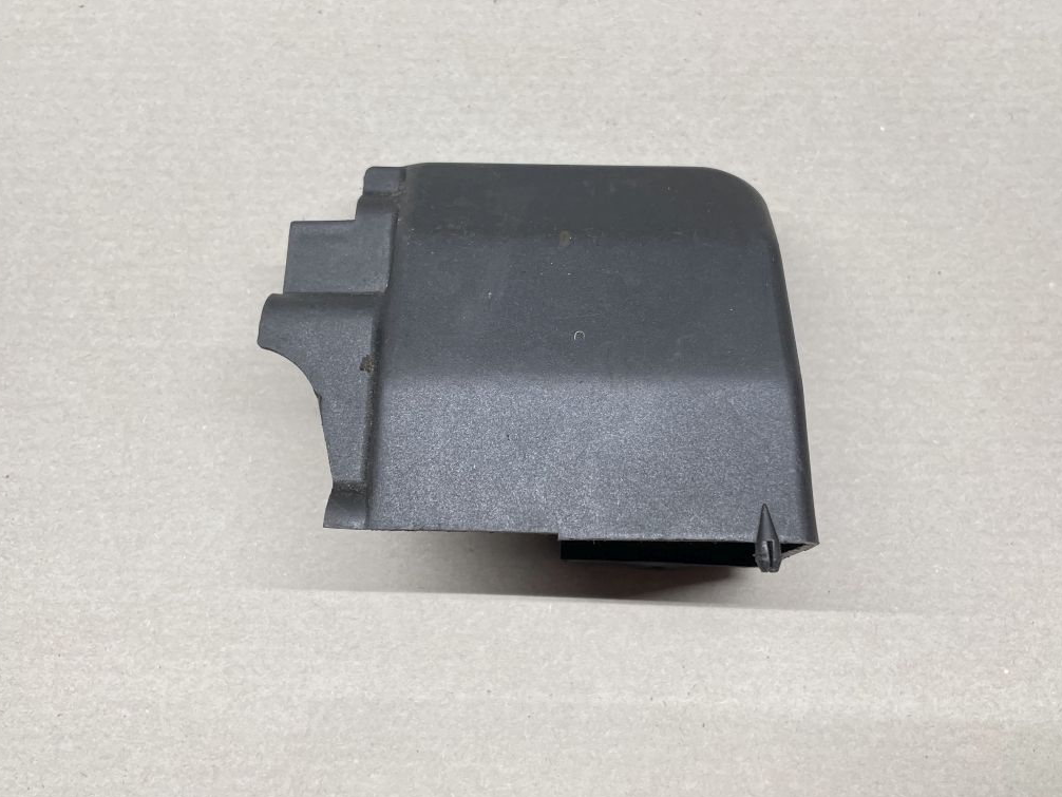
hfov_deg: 58.3
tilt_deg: -76.3
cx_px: 534
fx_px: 951
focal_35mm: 31
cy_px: 333
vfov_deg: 45.3
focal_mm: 4.2
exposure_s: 1/100
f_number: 1.6
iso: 80
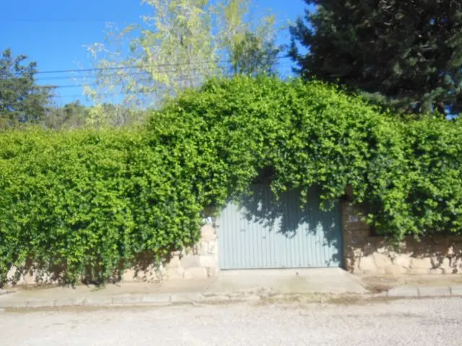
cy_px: 173
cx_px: 231
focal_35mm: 25
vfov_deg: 54.9
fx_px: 334
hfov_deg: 69.4
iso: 125
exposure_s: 1/640
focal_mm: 4.5
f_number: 3.5
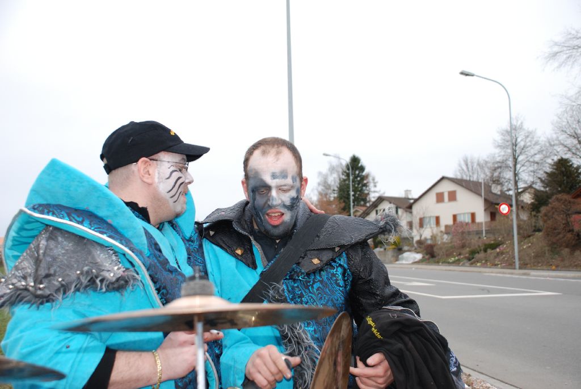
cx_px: 290
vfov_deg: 29.0
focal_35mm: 46
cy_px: 194
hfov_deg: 42.3
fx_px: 751
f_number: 4.2
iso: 200
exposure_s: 1/100
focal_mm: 31
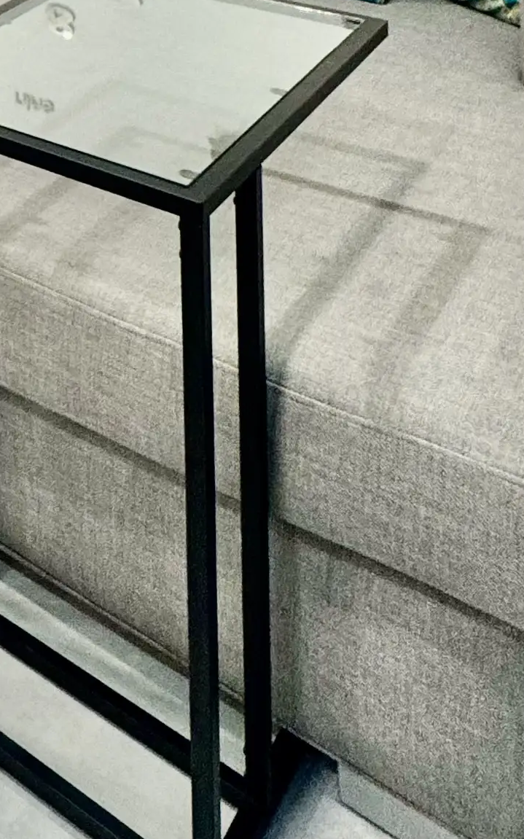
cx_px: -416
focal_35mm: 52
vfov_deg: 28.5
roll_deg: +3.1
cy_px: -355
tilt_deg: -3.4
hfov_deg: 19.0
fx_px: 1189
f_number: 2.2
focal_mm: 2.22
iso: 160
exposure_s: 1/60
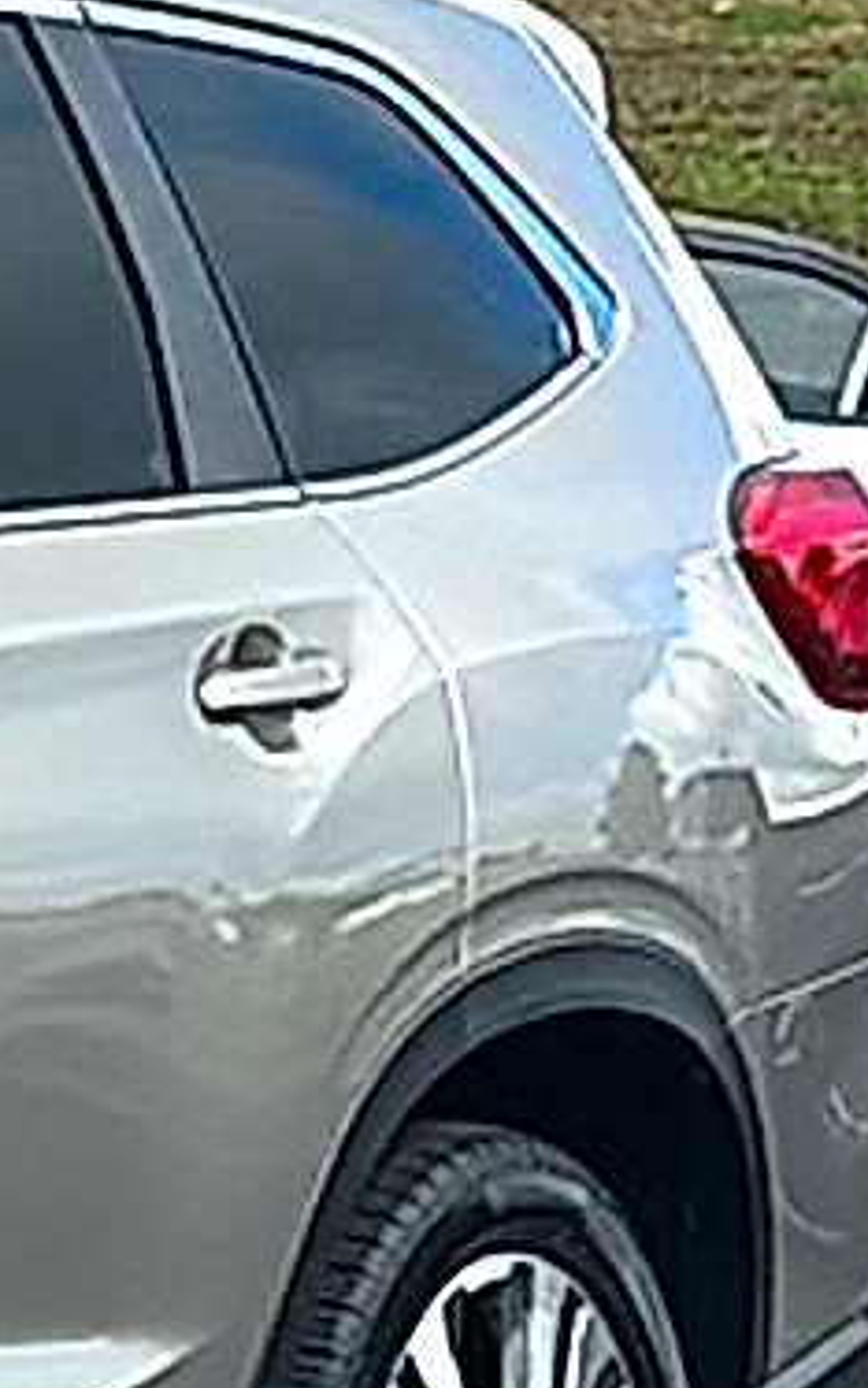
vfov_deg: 7.0
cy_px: 876
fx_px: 11308
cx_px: -1699
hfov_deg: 4.2
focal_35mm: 299
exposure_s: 1/3623
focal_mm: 6.86
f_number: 1.78
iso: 64
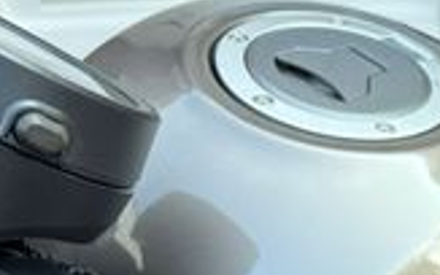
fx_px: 1296
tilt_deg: -43.2
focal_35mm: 108
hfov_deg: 16.8
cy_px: 539
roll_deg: +3.9
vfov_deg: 11.1
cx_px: 732
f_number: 1.6
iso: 64
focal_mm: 5.96
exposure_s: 1/121
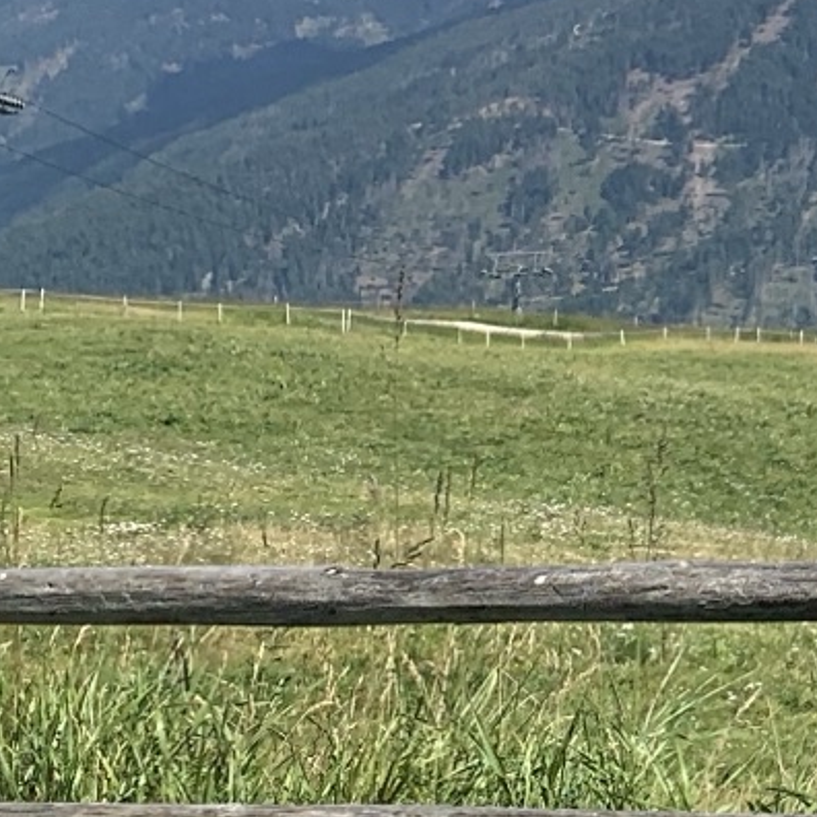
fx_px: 3097
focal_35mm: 116
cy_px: -283
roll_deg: -0.8
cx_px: 1855
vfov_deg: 14.3
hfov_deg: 12.4
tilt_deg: +0.5
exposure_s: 1/2994
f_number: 1.8
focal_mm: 4.25
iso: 25
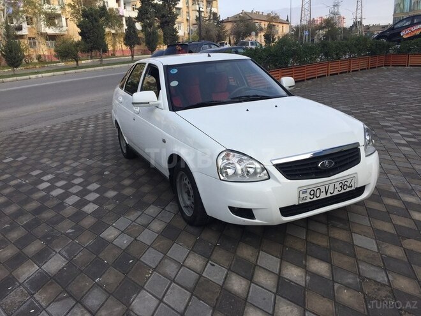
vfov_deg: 48.2
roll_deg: +3.1
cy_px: 158
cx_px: 210
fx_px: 353
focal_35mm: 29
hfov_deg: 61.7
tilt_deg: -15.2
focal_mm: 4.15
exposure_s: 1/1319
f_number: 2.2
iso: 32
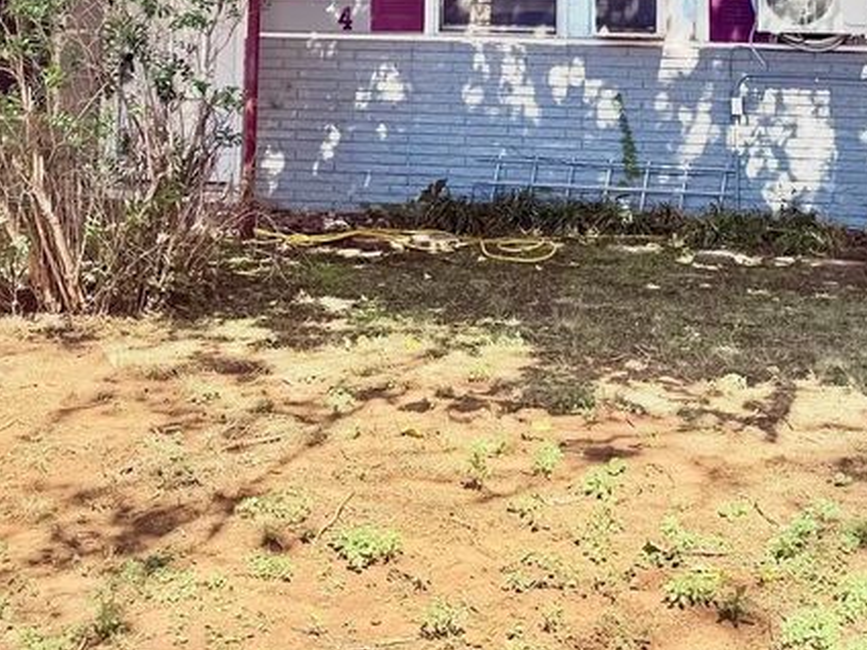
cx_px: 421
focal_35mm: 58
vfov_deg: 23.7
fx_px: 1453
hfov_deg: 33.2
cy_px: -59
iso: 80
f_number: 1.78
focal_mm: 6.76
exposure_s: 1/1689
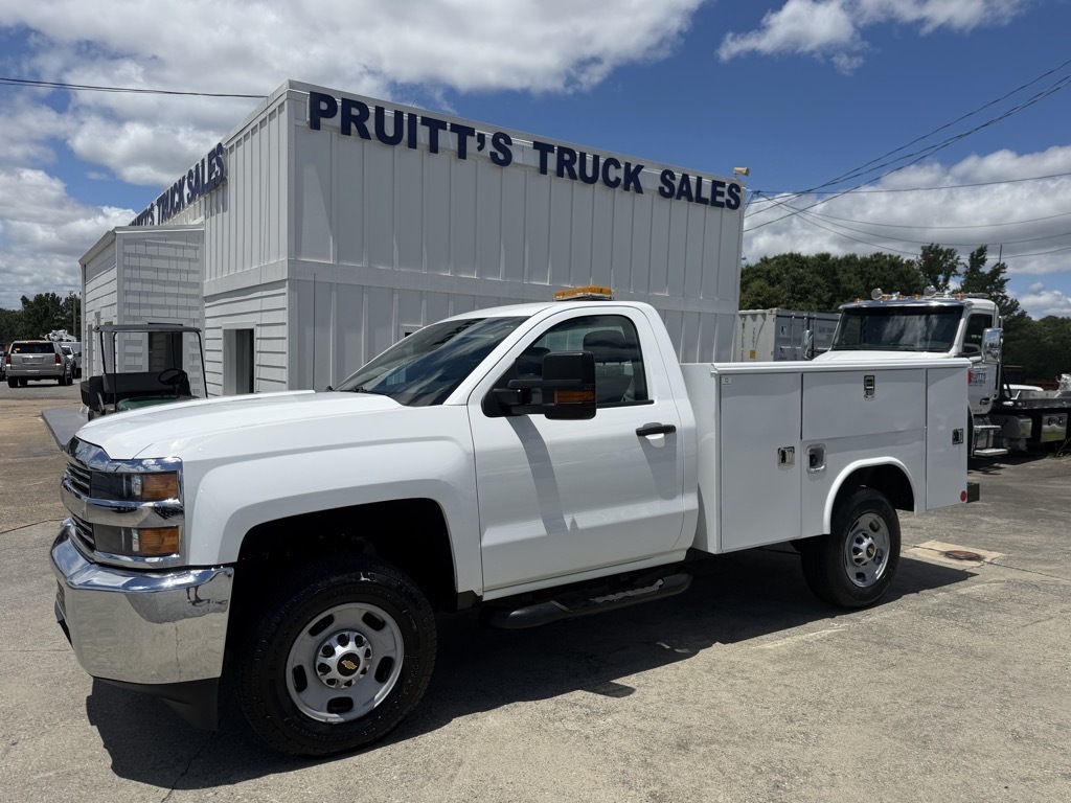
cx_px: 536
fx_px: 743
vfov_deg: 56.8
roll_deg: -1.7
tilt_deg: -5.0
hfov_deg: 71.6
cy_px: 402
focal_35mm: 24
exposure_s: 1/10309
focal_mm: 6.76
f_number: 1.78
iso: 80
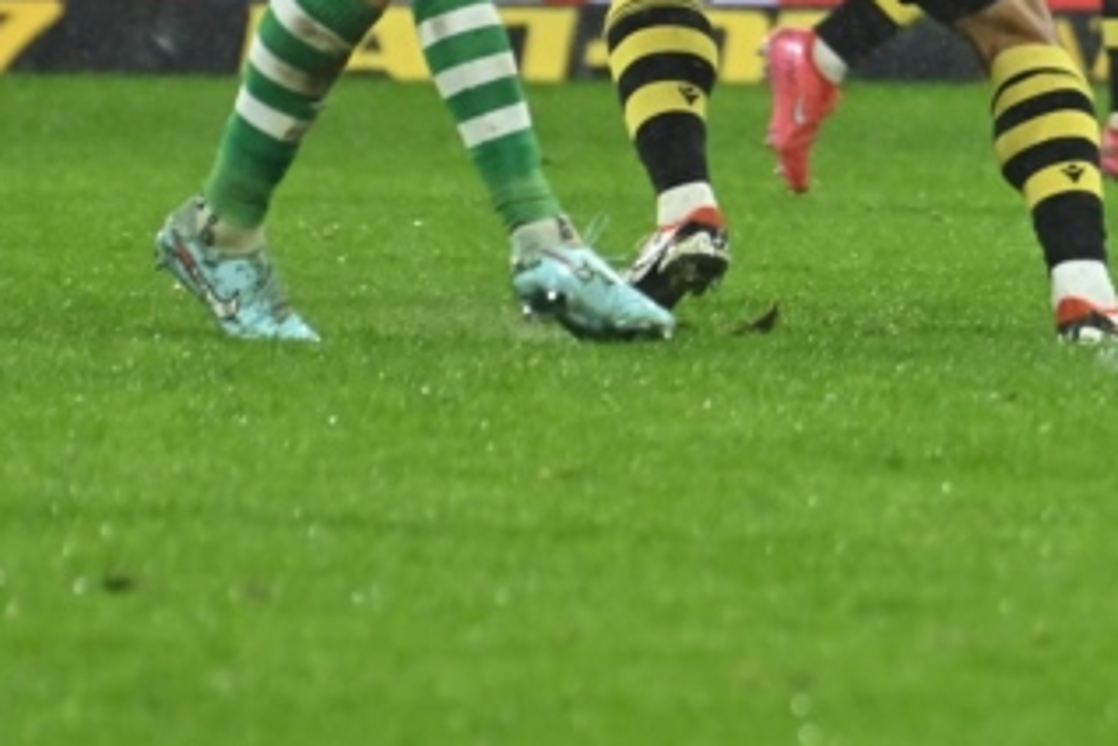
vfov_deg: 1.3
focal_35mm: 1030
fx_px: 31985
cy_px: -153
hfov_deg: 2.0
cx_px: 1723
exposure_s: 1/1250
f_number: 6.3
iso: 2800
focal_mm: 320
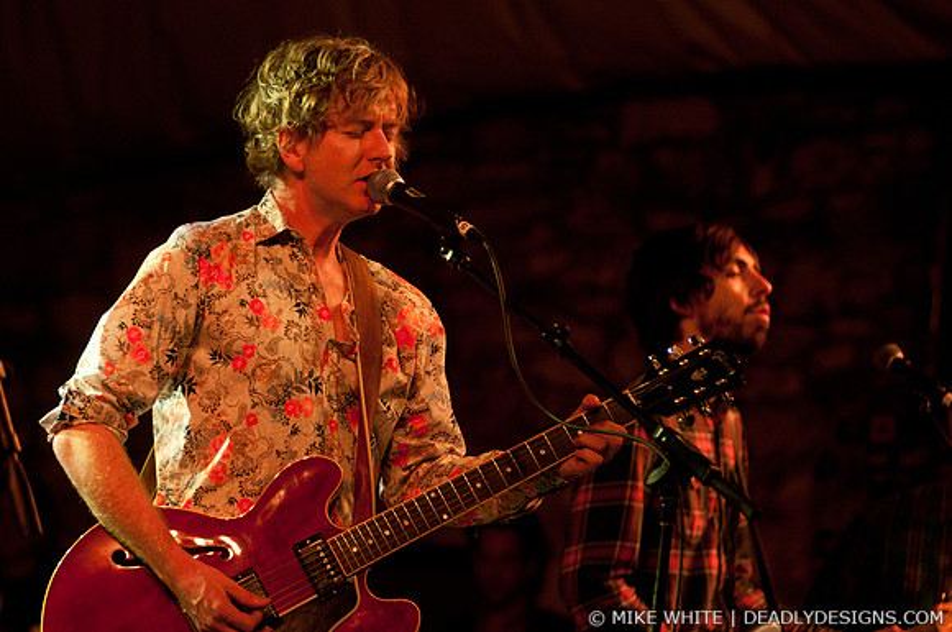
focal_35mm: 174
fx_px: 4595
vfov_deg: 7.9
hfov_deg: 11.8
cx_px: 476
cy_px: 316
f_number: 2.8
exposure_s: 1/125
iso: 1250
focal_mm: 116
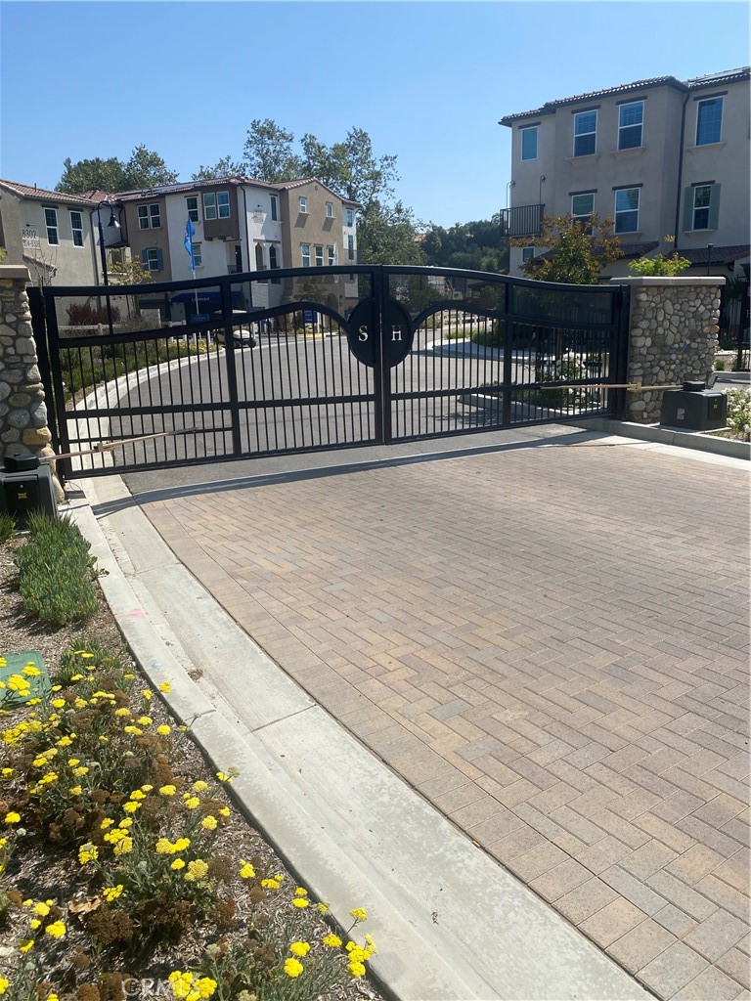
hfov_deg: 53.1
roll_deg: +1.3
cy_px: 500
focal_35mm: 26
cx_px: 376
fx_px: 752
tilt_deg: -13.4
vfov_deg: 67.3
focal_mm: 4.25
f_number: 1.8
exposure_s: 1/3731
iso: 32
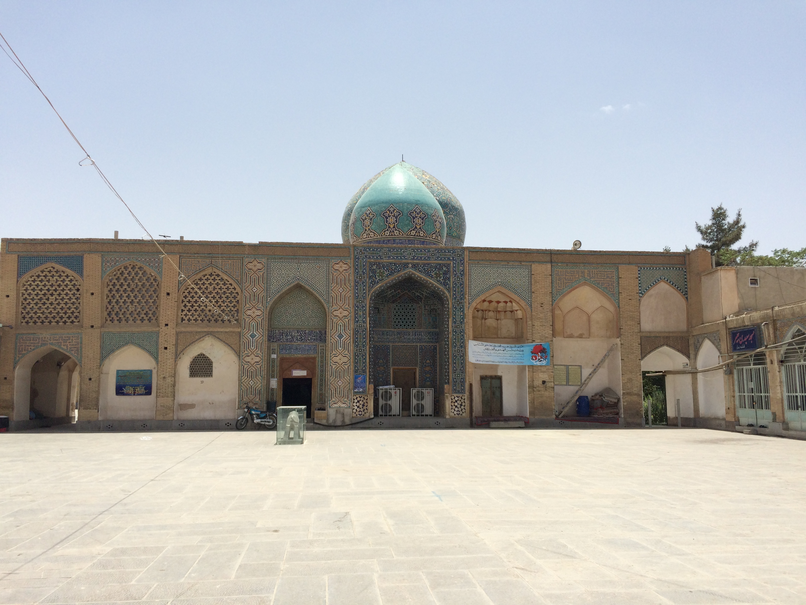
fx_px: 675
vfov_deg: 48.2
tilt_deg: +6.0
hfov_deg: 61.7
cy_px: 302
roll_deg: +1.6
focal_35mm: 29
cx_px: 403
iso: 32
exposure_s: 1/3165
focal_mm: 4.15
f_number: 2.2
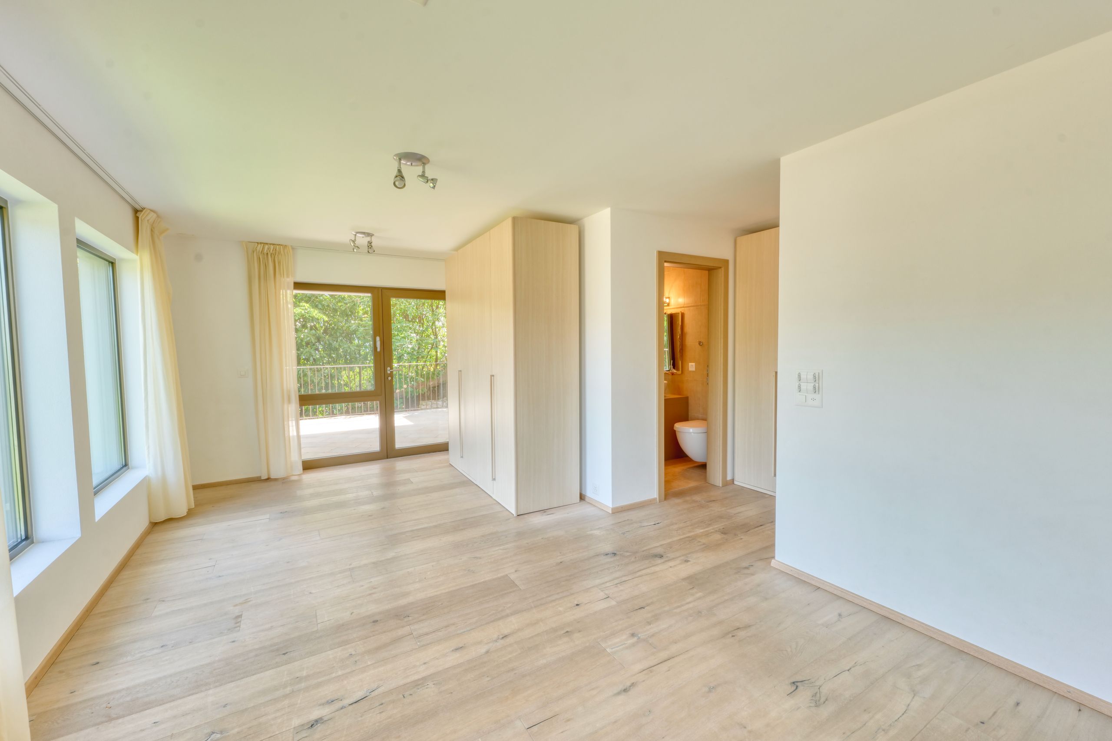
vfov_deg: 81.2
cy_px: 370
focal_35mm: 14
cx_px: 556
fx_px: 432
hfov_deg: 104.3
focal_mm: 14
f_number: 18
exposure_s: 1/6
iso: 320
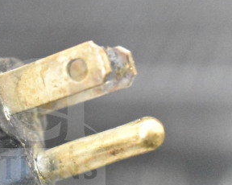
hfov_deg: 11.7
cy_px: 123
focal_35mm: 164
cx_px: 14
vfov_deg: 9.4
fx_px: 1125
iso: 25600
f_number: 5.6
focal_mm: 55
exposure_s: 1/100
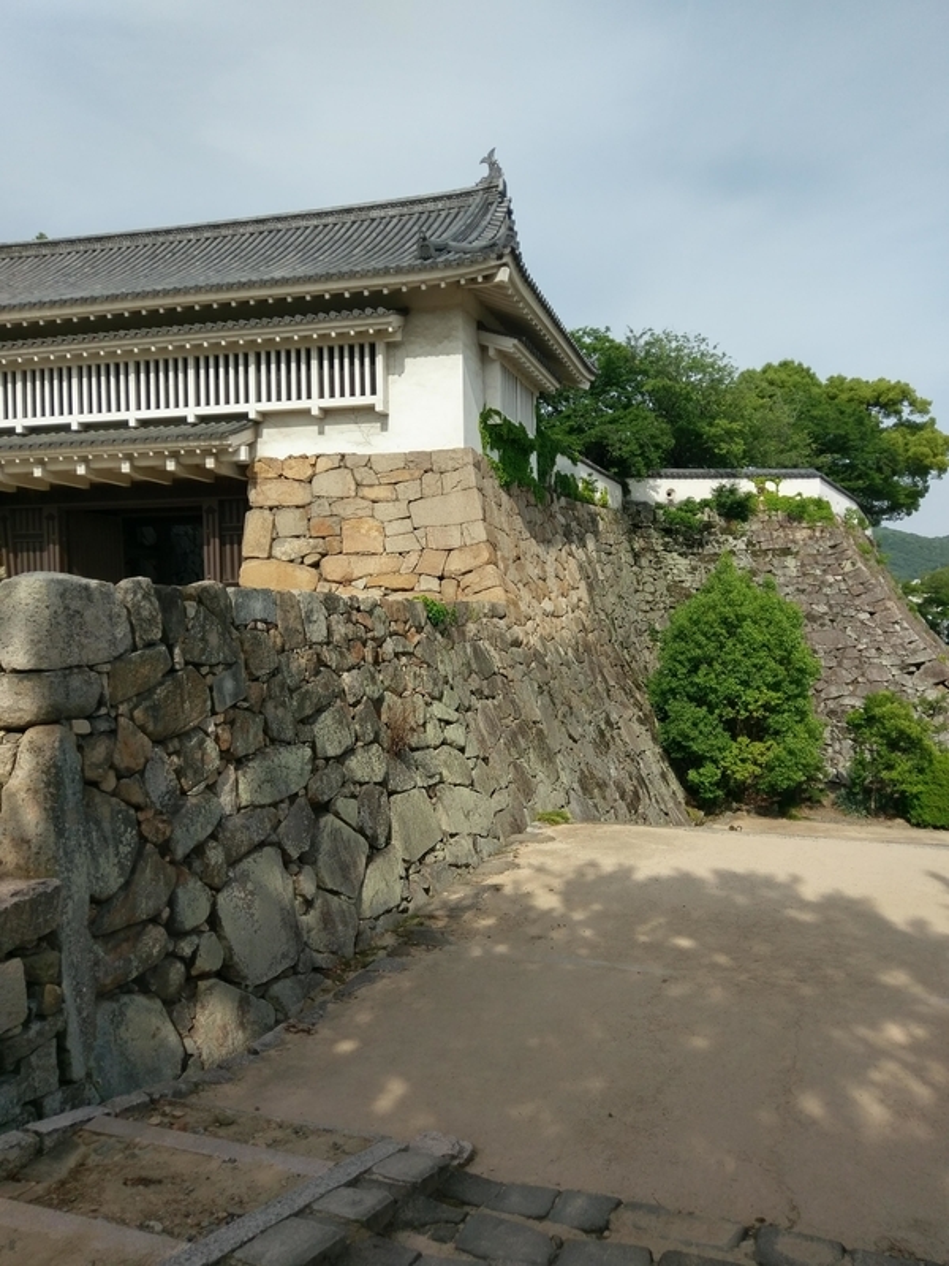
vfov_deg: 67.3
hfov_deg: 53.1
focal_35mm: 26
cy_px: 633
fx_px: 950
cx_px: 474
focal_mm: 4.58
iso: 125
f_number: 1.8
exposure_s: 1/4174
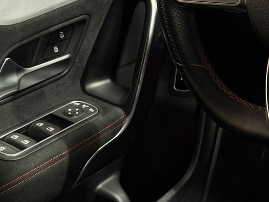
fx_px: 909
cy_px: -18
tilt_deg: -18.5
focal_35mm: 117
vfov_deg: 12.4
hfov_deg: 16.5
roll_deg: +8.3
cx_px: 256
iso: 320
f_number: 1.78
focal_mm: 6.76
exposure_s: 1/40
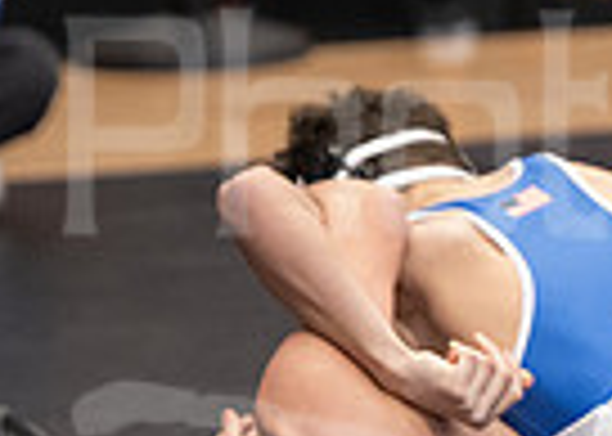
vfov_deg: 2.0
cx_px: 602
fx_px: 12786
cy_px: 544
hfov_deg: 2.7
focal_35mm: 736
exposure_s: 1/1000
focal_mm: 165
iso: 3200
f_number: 2.8
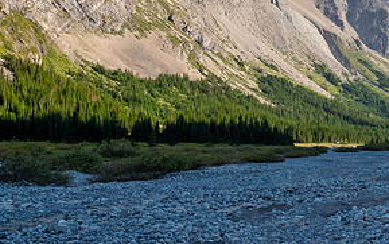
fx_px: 541
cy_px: 94
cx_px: 339
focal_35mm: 51
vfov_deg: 25.3
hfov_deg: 37.3
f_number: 8
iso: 200
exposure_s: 1/200
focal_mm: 12
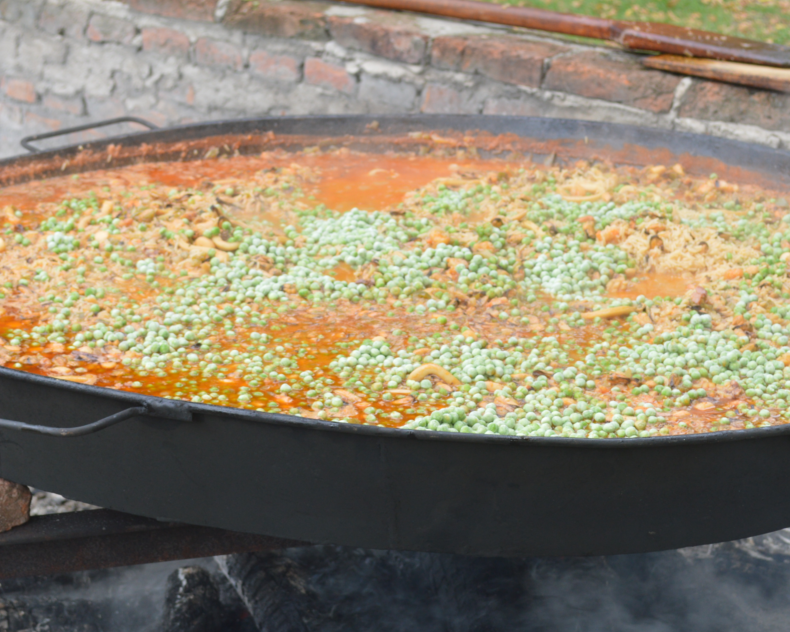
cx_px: 421
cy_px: 348
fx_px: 2221
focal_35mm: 95
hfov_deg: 20.2
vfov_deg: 16.2
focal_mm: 38
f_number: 5.6
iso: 250
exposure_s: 1/125
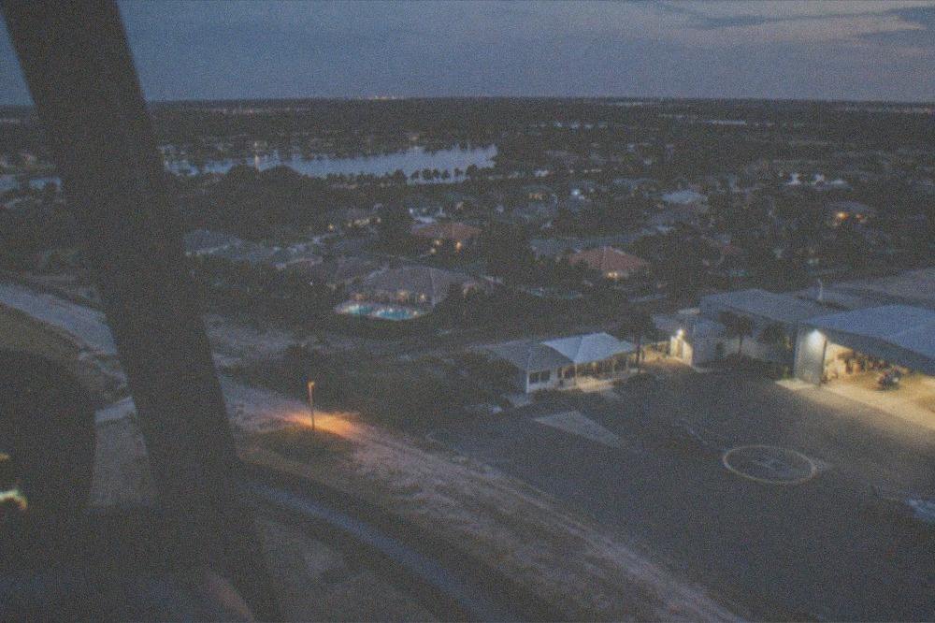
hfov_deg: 54.5
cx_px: 468
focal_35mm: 35
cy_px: 312
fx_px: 909
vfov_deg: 37.8
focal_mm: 35
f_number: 8
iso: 1600
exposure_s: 1/50
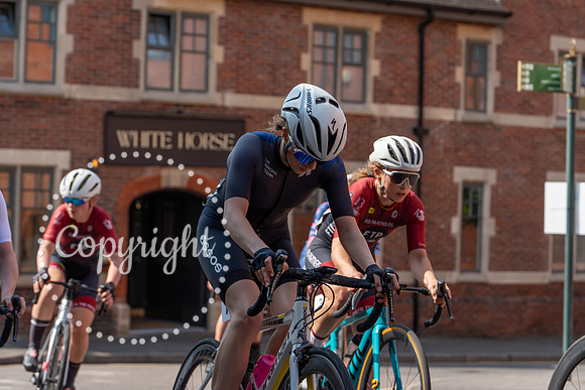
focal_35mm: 99
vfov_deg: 13.8
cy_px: 195
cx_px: 292
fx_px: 1609
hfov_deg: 20.6
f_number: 5
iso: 200
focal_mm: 99
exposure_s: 1/1250
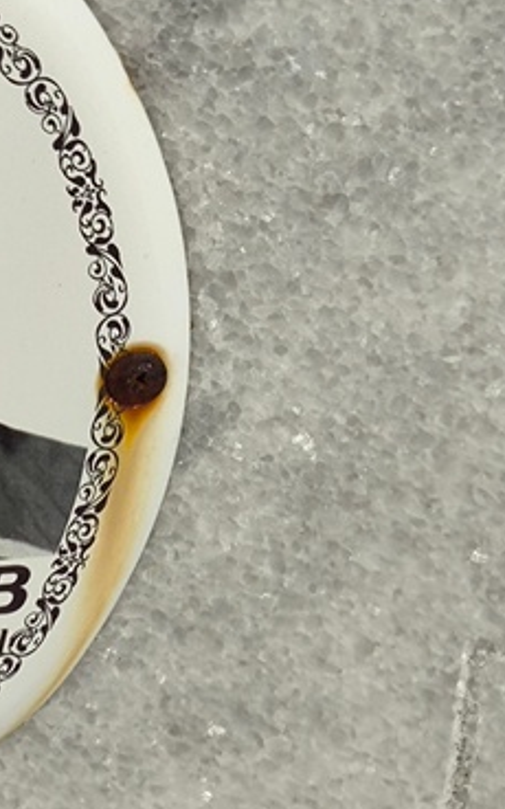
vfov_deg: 18.1
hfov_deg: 10.8
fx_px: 2532
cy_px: 569
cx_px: -324
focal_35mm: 115
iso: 50
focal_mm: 4.71
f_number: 1.7
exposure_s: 1/3604
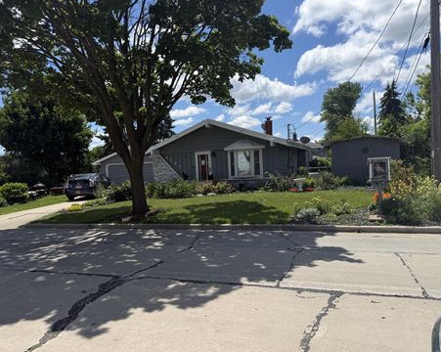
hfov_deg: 66.1
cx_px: 229
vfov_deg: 54.9
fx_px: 339
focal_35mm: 26
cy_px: 177
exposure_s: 1/6173
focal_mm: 6.76
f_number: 1.78
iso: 80
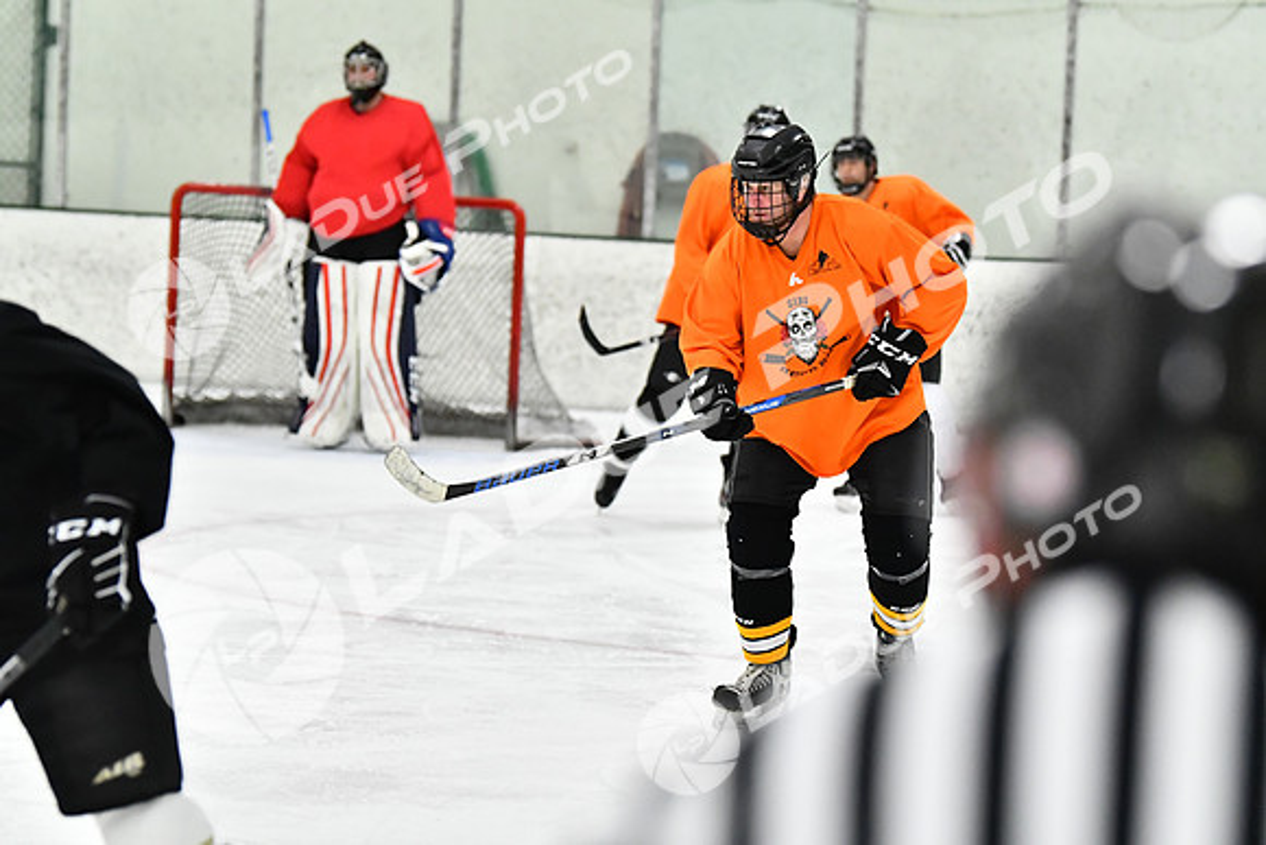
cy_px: 422
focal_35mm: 188
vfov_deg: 7.3
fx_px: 6595
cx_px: 633
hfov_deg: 11.0
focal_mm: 125
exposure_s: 1/1250
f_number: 2.8
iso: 5000
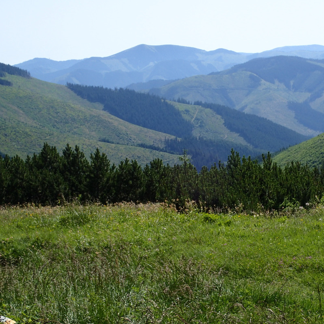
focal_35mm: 77
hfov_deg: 22.4
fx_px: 815
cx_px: 204
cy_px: 162
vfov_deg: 22.5
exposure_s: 1/500
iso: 100
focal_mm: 11.78
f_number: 5
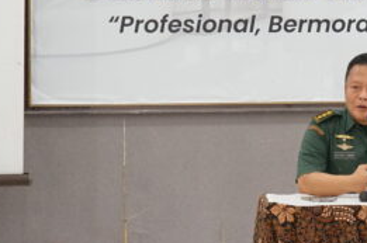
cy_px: 59
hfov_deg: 18.5
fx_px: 1099
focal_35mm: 108
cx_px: 360
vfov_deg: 12.6
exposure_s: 1/50
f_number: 5
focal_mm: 42
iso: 2500
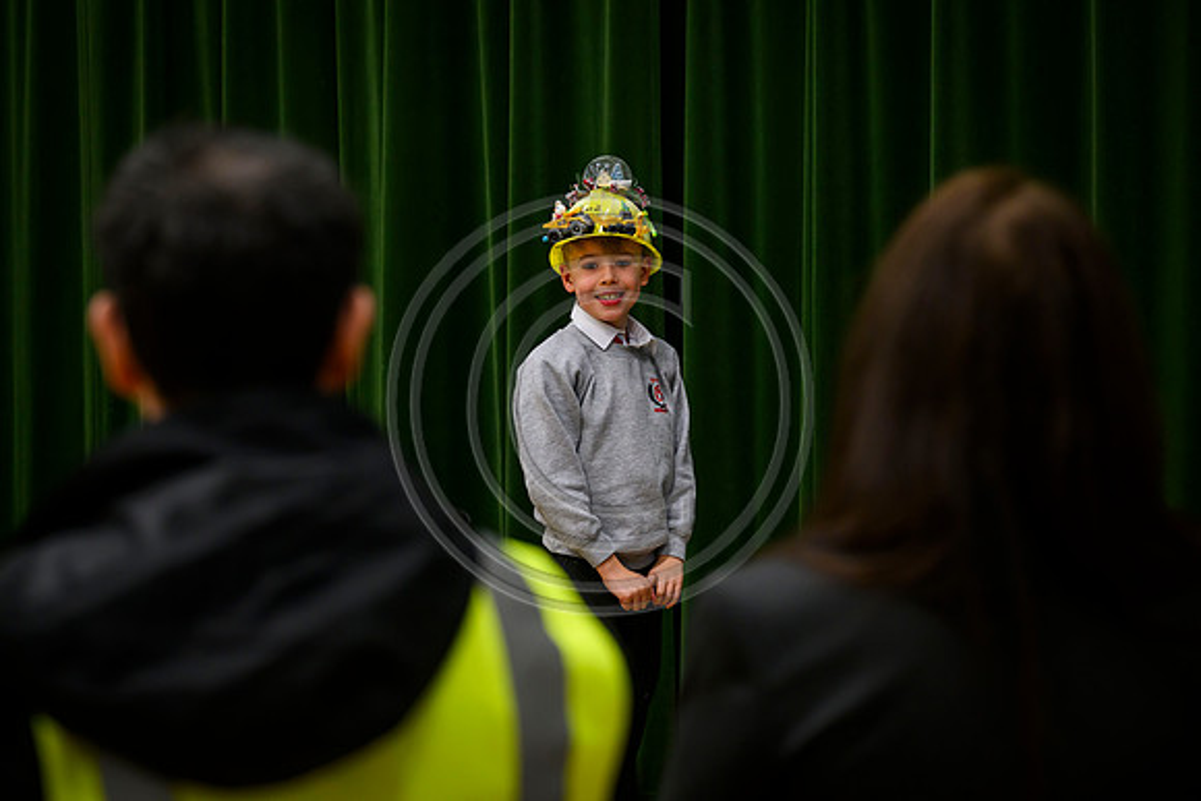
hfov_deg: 21.2
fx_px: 3203
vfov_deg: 14.3
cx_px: 600
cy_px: 400
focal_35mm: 96
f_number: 4
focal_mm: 96
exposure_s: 1/200
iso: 2000
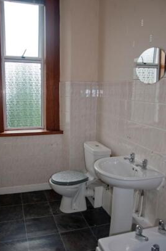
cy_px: 131
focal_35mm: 29
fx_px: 201
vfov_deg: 63.7
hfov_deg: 44.8
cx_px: 81
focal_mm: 18
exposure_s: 1/200
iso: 360
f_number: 3.5
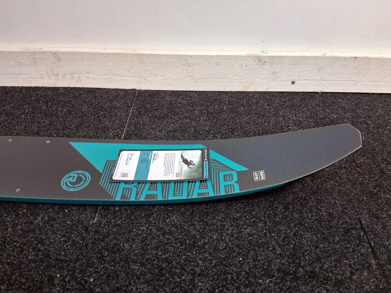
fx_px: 294
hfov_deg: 67.3
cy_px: 146
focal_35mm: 26
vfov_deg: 53.1
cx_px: 196
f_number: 1.8
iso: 320
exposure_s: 1/100
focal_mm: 3.98
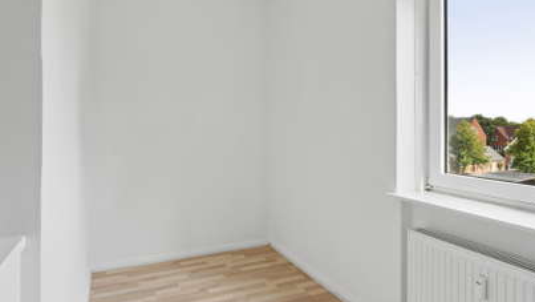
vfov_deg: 46.6
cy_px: 129
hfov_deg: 75.0
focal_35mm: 25
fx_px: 348
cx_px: 268
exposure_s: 1/50
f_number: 8
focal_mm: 15
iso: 200
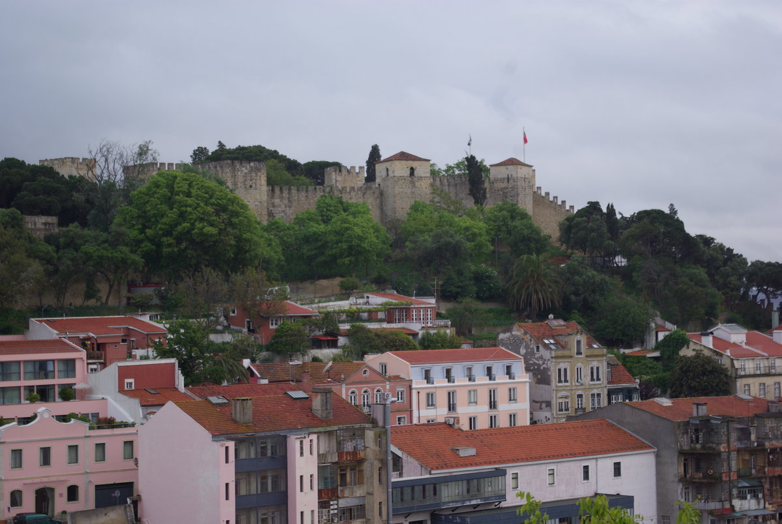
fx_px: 1794
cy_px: 262
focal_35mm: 82
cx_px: 391
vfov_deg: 16.6
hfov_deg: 24.6
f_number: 5.6
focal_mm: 55
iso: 100
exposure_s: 1/60
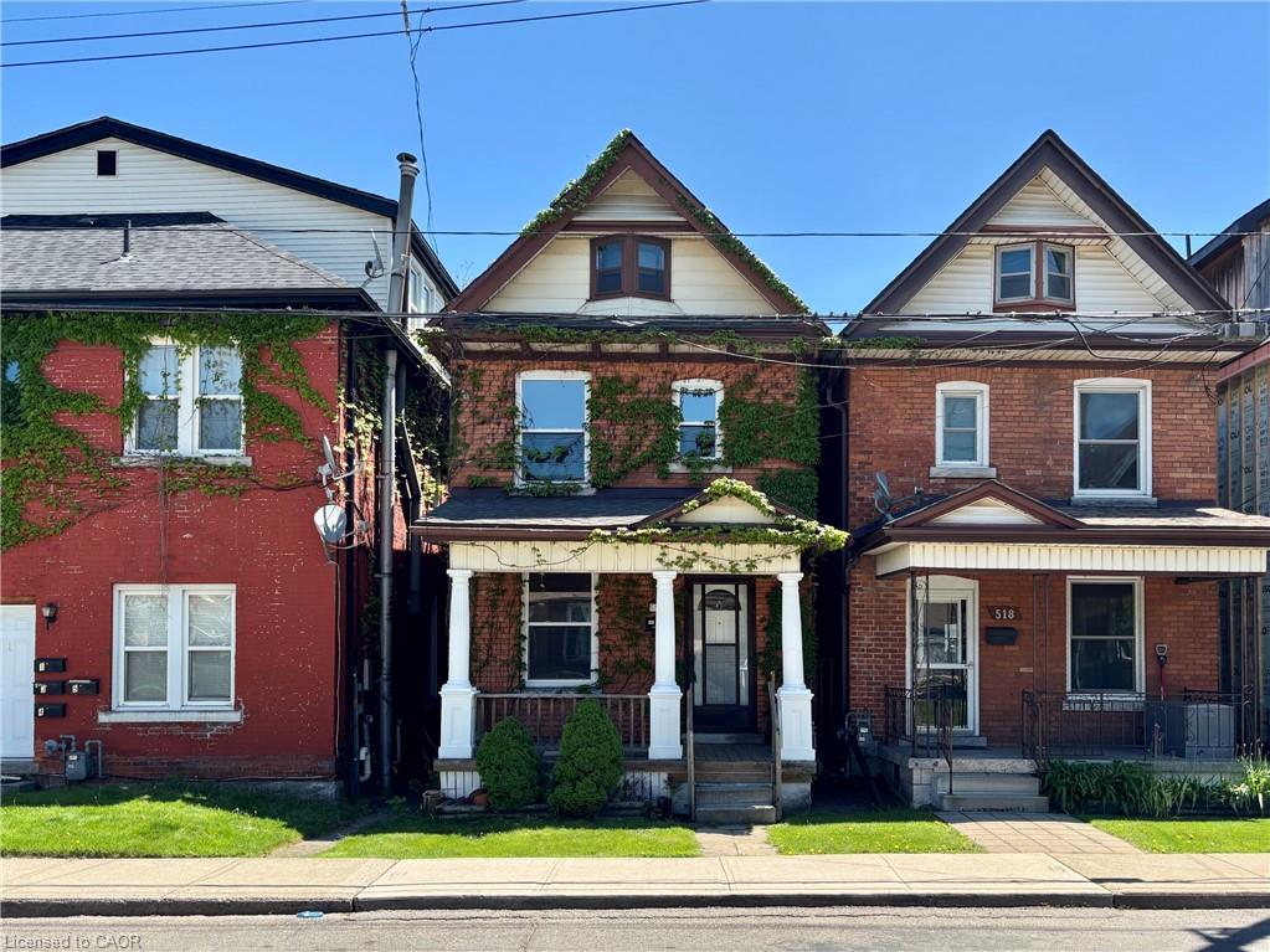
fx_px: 954
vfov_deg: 53.1
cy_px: 476
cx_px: 635
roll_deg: -0.5
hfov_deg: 67.3
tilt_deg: +10.7
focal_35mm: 26
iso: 50
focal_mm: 5.96
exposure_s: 1/1667
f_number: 1.6
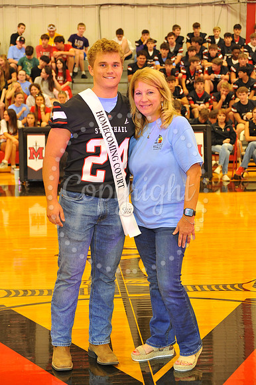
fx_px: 833
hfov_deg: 17.5
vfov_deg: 26.0
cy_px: 192
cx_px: 128
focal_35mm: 78
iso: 2000
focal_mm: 78
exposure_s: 1/50
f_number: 6.3
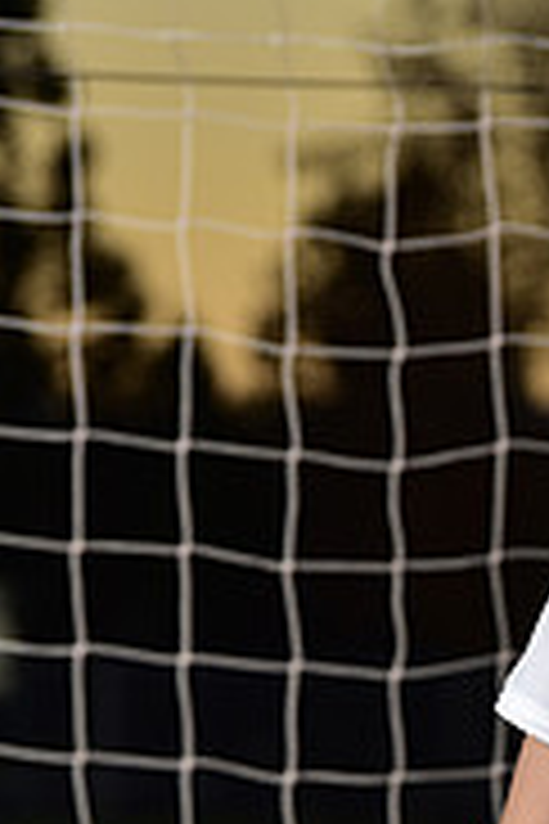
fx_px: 11597
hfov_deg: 2.7
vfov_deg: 4.1
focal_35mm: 507
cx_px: 758
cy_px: 1076
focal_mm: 160
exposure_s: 1/250
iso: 250
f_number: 5
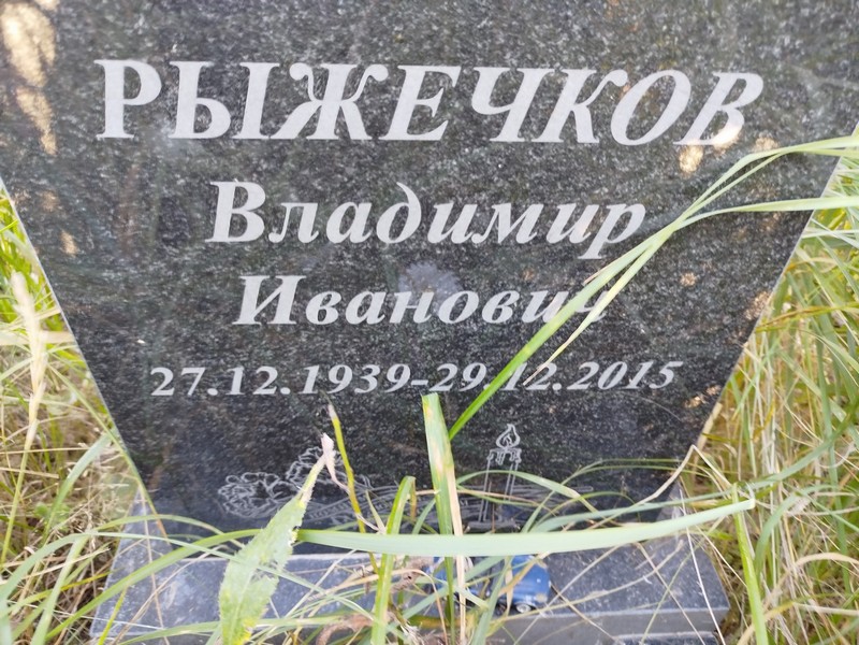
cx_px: 430
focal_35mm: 24
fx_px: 596
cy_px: 322
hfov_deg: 71.6
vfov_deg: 56.8
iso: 250
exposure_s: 1/33
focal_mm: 5.31
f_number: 1.7
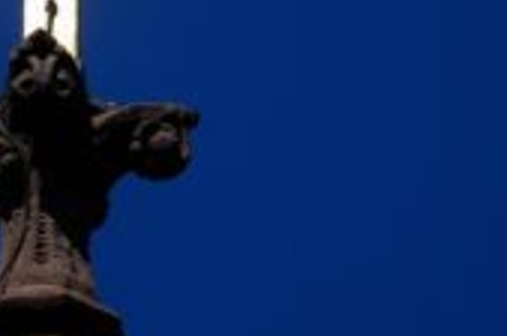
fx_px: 25625
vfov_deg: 0.8
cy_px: -3
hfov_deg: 1.1
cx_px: 57
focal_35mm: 1823
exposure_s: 1/640
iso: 50
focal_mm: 400
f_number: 5.6
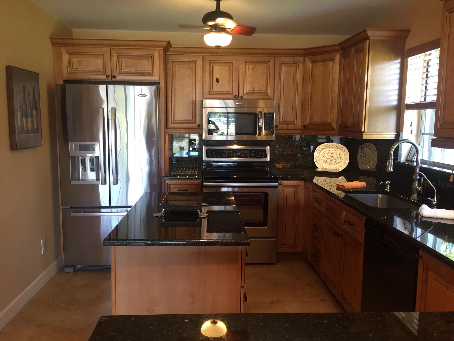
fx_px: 380
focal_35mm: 29
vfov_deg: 48.2
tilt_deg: -7.3
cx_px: 227
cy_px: 170
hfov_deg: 61.7
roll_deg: -0.9
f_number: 2.2
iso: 100
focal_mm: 4.15
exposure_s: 1/30
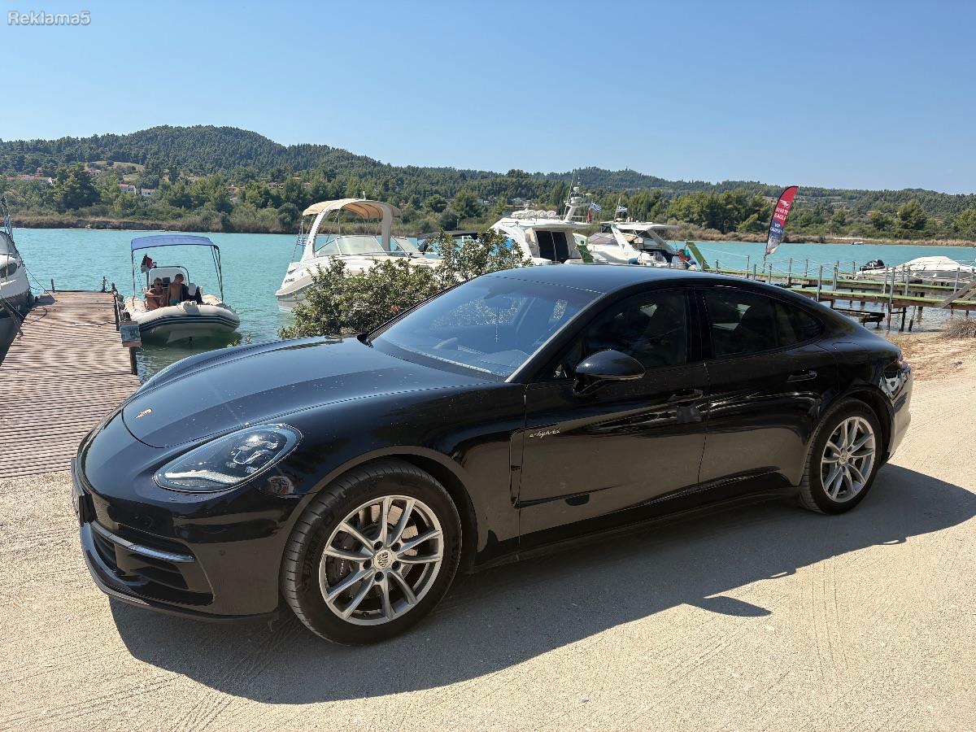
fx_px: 733
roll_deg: -1.7
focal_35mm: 26
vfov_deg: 53.1
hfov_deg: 67.3
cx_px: 488
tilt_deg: -9.1
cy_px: 366
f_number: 1.6
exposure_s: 1/3448
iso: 50
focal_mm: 5.96
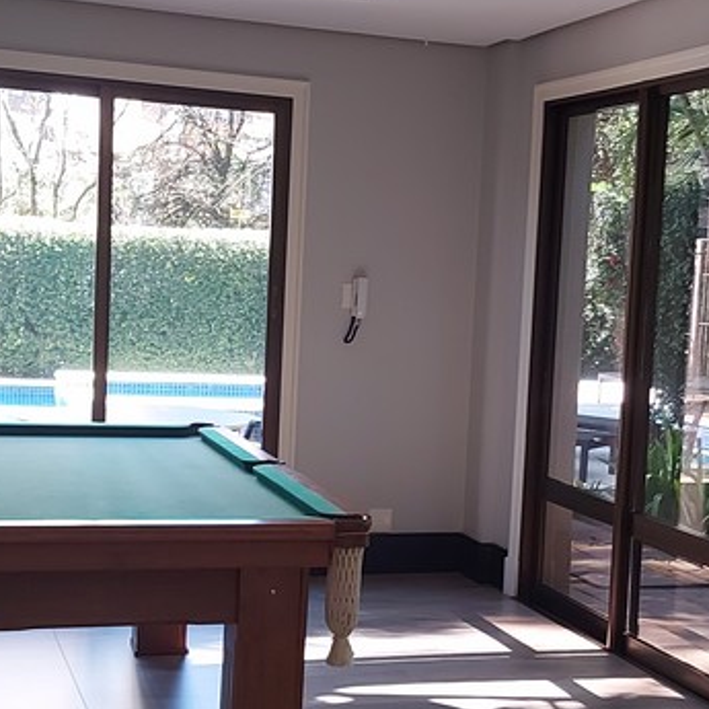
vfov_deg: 27.3
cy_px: 413
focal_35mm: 63
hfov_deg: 27.3
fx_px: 1460
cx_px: 399
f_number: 1.8
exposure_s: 1/60
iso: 200
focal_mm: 5.23
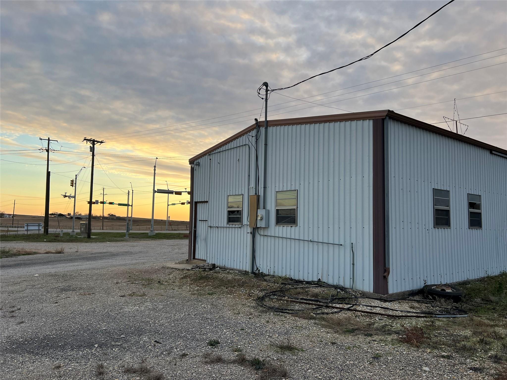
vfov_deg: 53.1
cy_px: 190
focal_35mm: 26
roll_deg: -1.4
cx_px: 254
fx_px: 381
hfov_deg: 67.3
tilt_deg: +4.2
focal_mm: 5.7
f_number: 1.5
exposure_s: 1/552
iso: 50
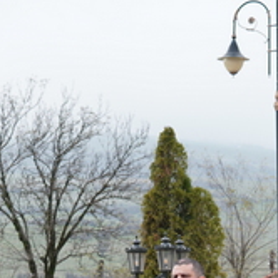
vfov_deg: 9.2
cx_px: 231
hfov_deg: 9.5
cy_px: 430
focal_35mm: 184
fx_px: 1672
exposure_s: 1/200
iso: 100
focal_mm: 30
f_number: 4
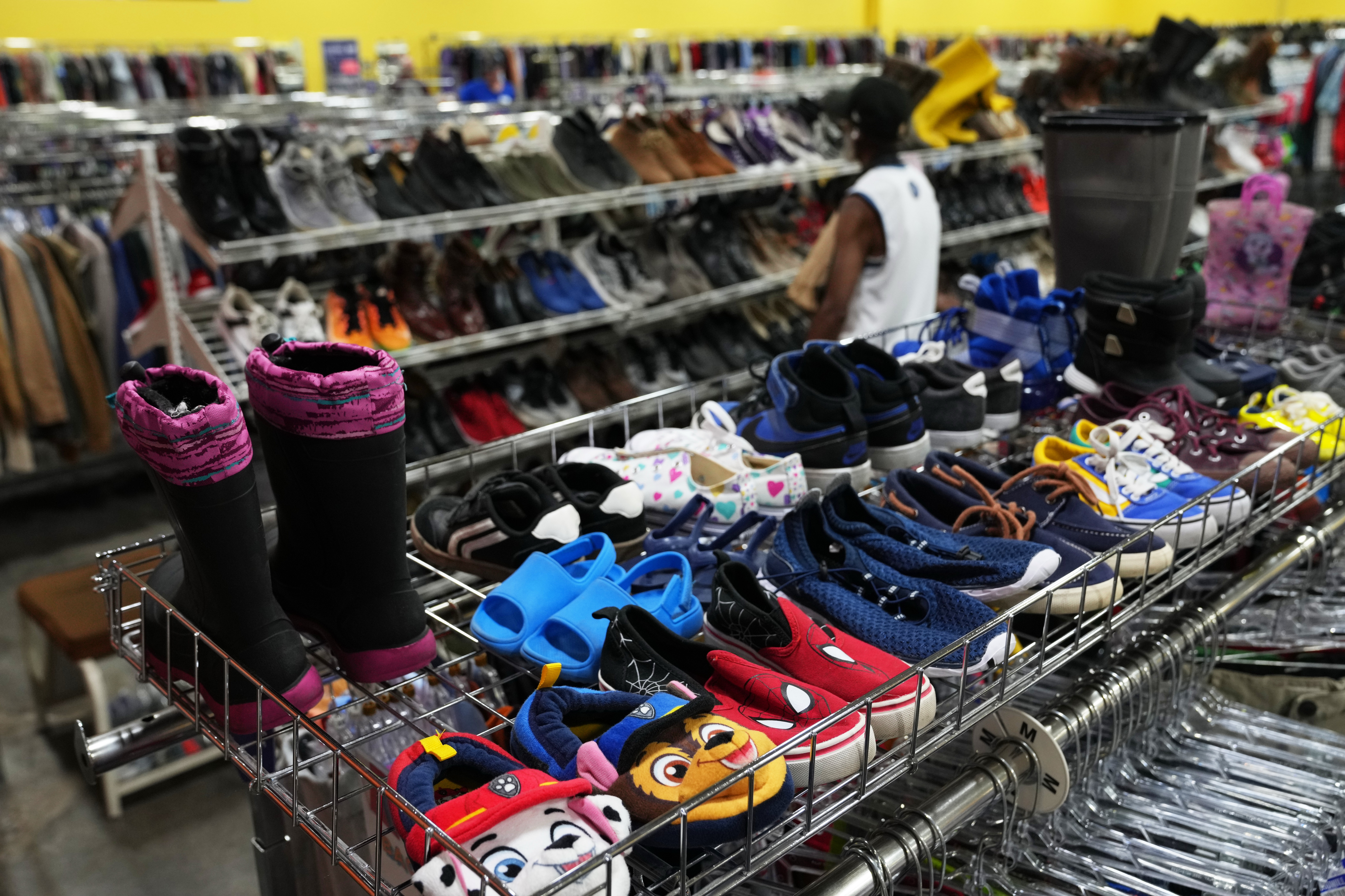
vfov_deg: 42.3
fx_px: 1158
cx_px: 672
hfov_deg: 60.3
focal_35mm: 31
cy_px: 448
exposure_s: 1/200
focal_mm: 31
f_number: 5
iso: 1250
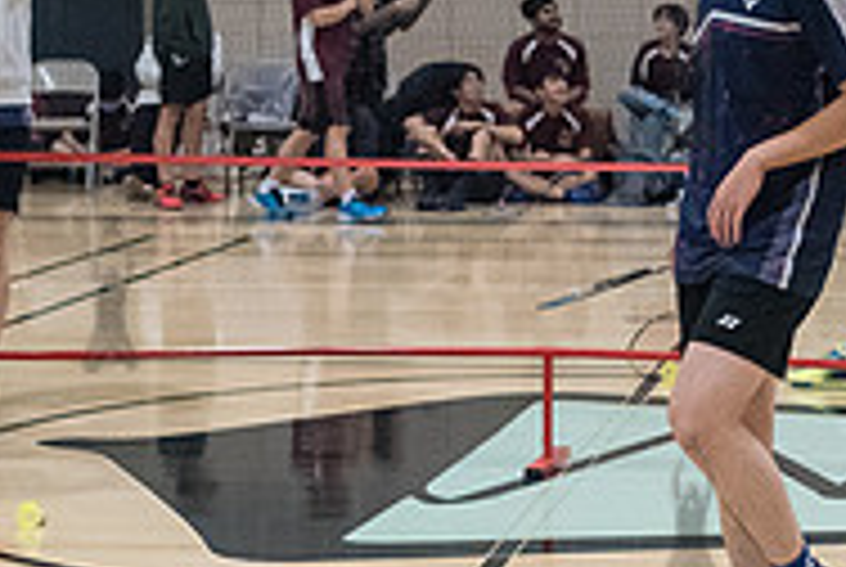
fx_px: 3013
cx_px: 750
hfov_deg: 15.8
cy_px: 174
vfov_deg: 10.7
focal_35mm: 128
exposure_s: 1/500
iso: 8000
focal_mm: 35
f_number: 3.5
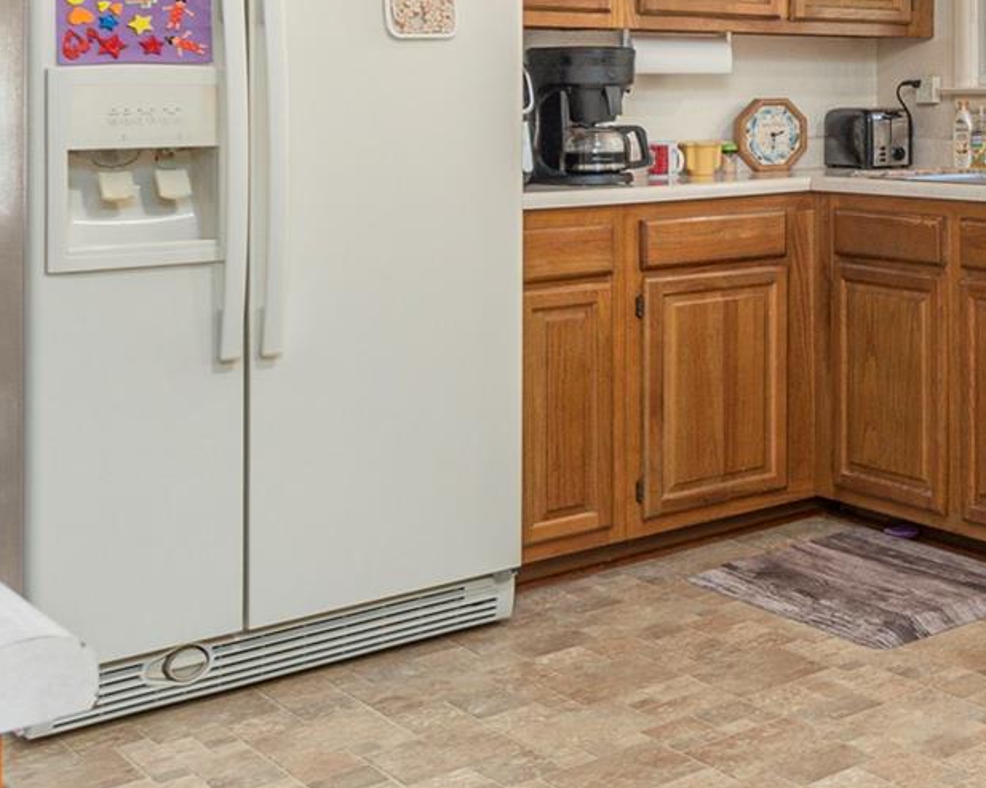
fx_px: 1546
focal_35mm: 53
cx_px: 1378
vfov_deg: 27.6
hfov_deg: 27.5
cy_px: 80
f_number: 7.1
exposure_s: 1/80
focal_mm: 17
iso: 320
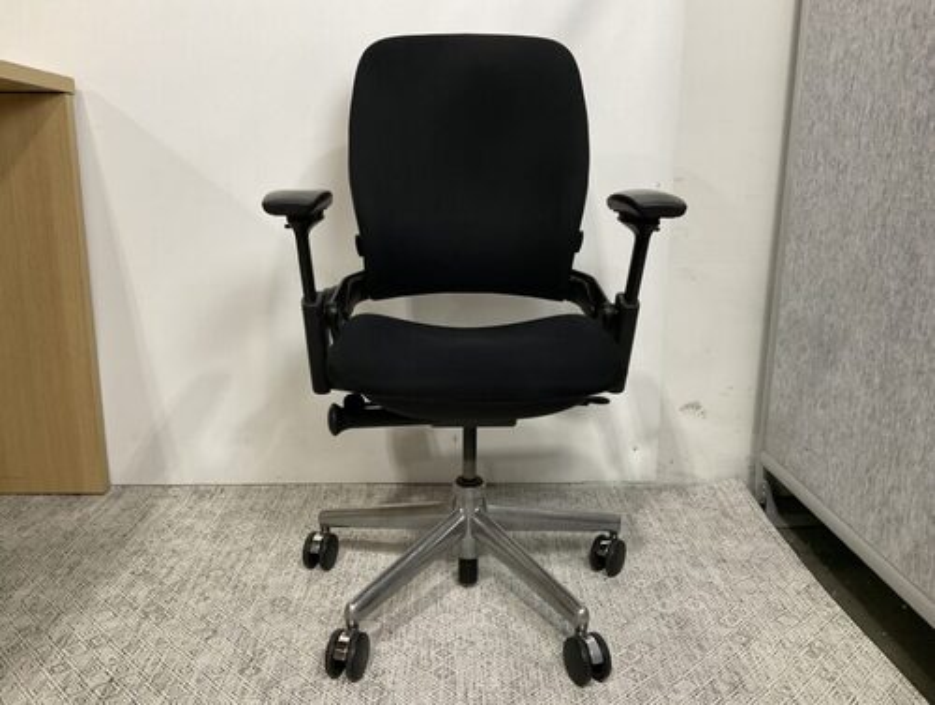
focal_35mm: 29
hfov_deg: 61.6
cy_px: 352
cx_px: 468
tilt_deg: -10.7
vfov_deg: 48.4
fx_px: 785
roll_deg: +0.4
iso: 100
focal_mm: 3
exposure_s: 1/60
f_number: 1.8
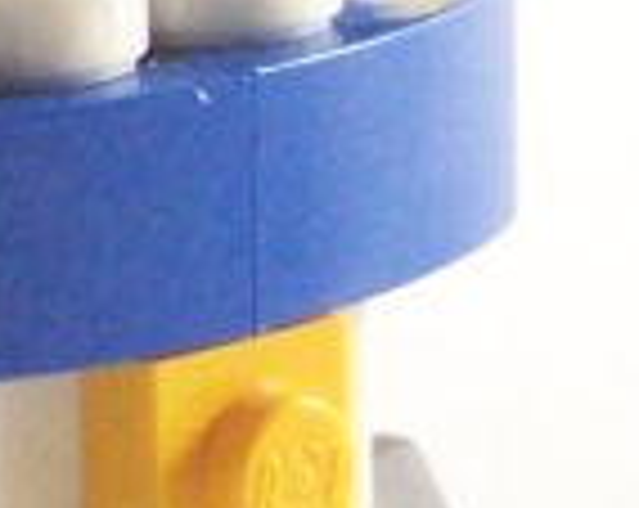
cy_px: -477
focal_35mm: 473
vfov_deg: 3.2
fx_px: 8927
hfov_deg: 4.1
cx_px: -94
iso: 400
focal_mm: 11.1
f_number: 3.2
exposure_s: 1/60
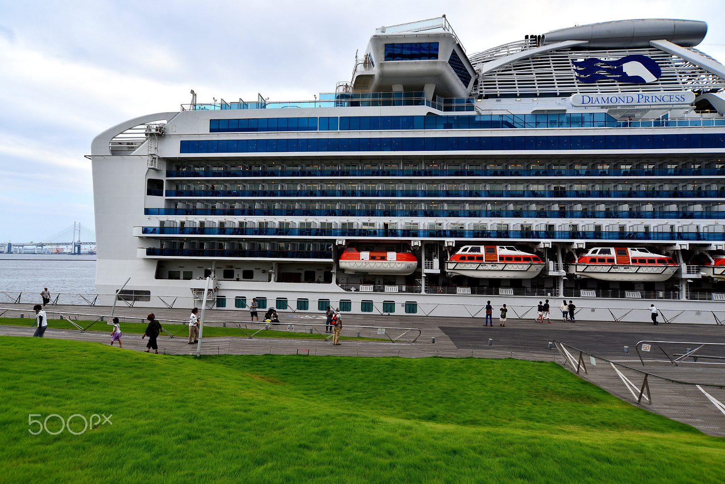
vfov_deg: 67.4
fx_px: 363
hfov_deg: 90.0
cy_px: 242
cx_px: 362
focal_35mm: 18
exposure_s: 1/250
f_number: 8
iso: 100
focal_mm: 18
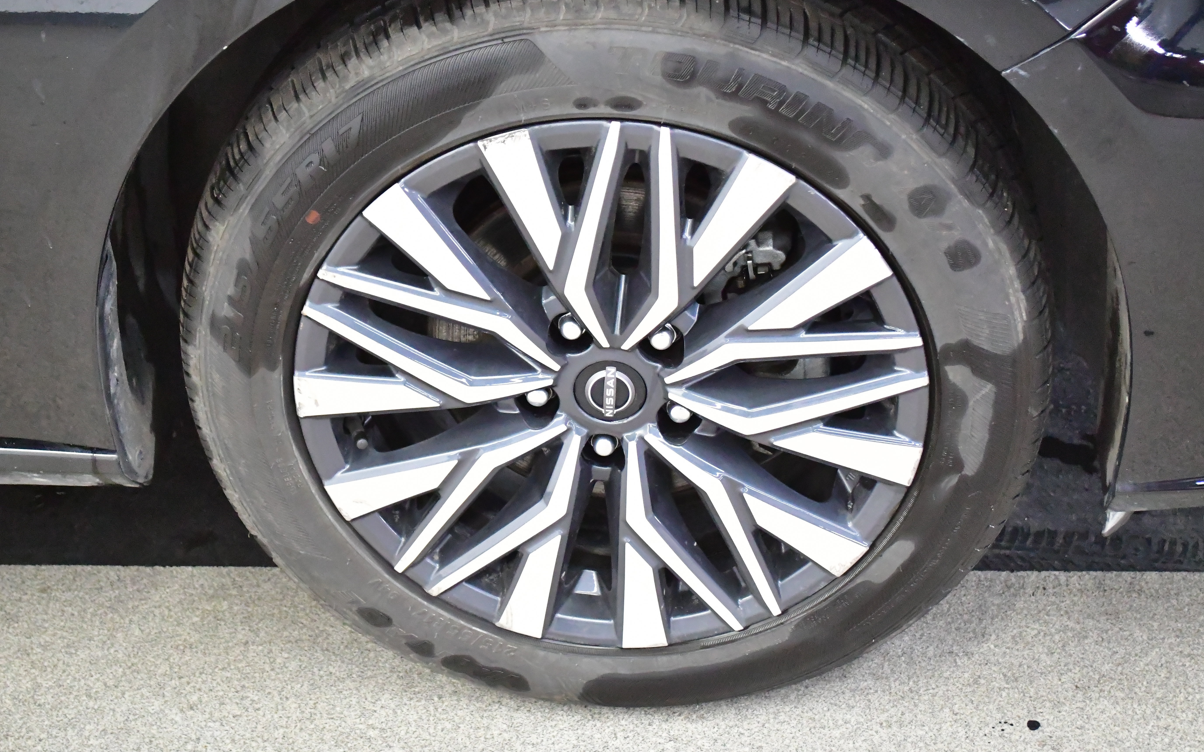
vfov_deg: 20.0
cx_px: 595
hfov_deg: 31.5
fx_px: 2133
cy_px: 365
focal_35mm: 65
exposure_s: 1/160
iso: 12800
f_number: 5.3
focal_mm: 42
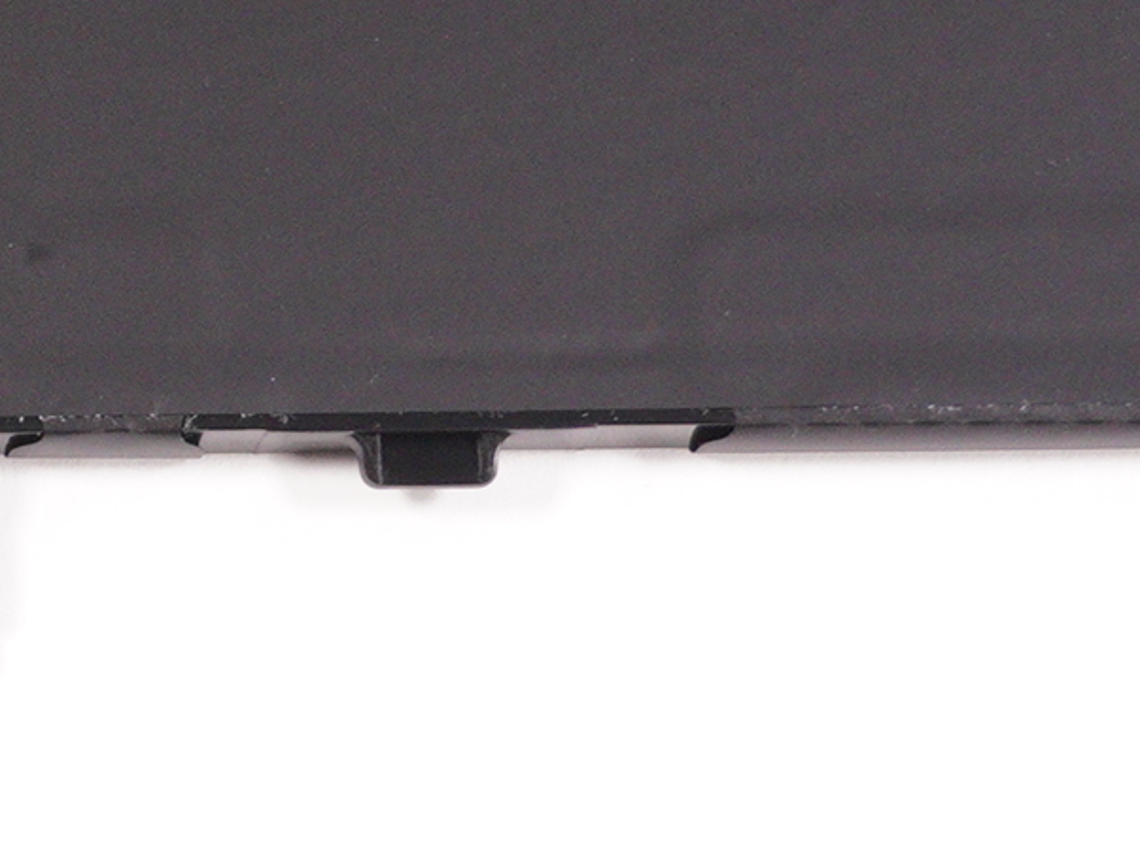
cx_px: -1059
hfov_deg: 8.2
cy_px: -162
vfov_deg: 6.4
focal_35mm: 230
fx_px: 7573
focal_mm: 32
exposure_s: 1/250
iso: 1000
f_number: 5.6
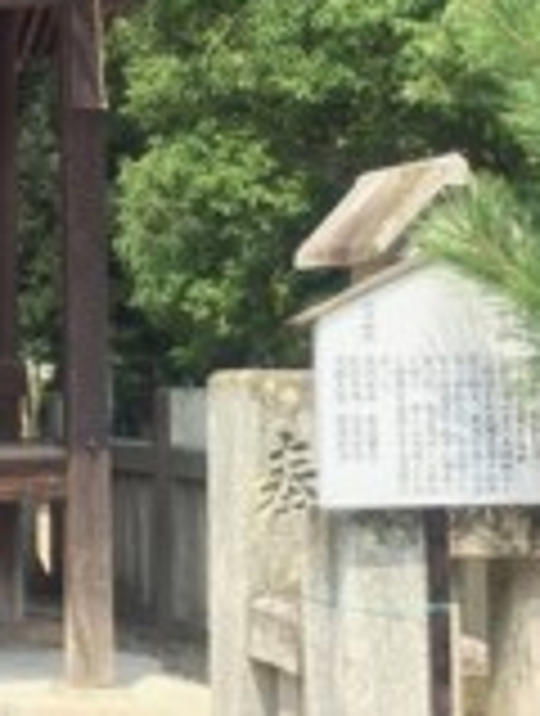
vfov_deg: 23.8
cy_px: 333
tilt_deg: +3.2
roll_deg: +0.2
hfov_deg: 17.0
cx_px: -162
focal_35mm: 82
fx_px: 1699
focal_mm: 4.15
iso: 32
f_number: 2.2
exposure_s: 1/670
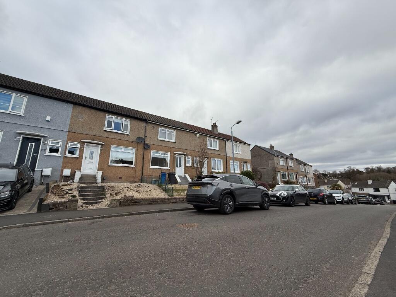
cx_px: 198
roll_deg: -0.1
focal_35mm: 14
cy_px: 148
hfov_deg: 102.1
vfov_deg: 85.7
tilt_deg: +12.1
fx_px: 160
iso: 50
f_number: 2.2
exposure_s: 1/1068
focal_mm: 2.22
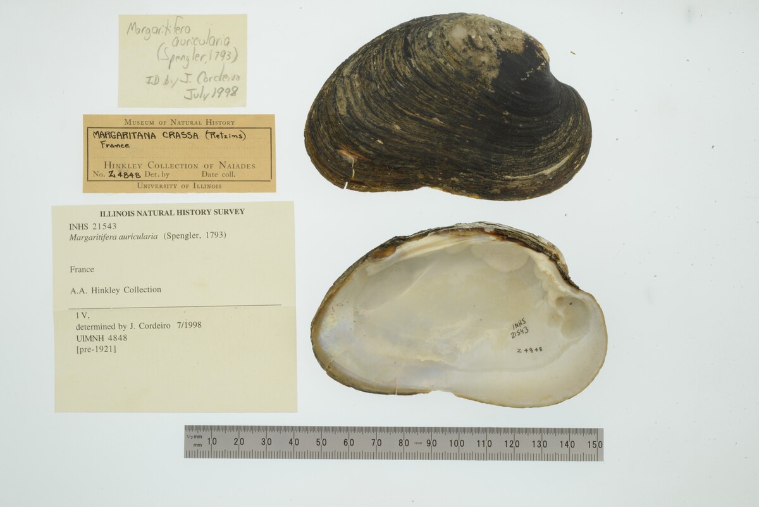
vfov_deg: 22.6
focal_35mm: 60
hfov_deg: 33.4
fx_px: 1265
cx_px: 380
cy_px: 254
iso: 100
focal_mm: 60
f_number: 32
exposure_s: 1/8
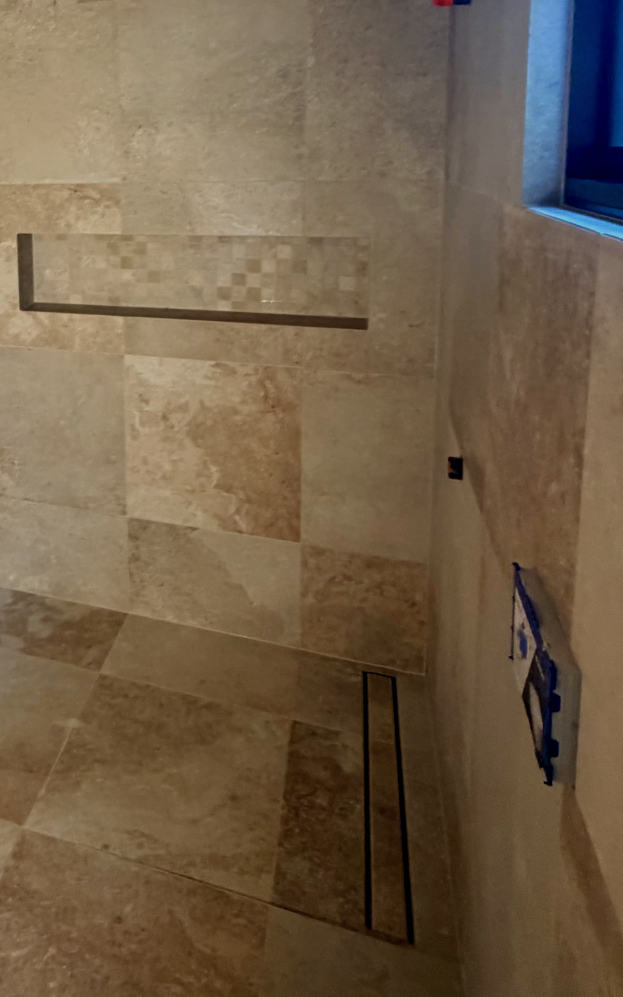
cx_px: 70
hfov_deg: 41.3
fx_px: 761
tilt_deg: -6.7
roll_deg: +2.1
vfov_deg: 62.9
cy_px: 257
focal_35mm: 28
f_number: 2.2
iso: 200
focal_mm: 2.22
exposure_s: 1/50
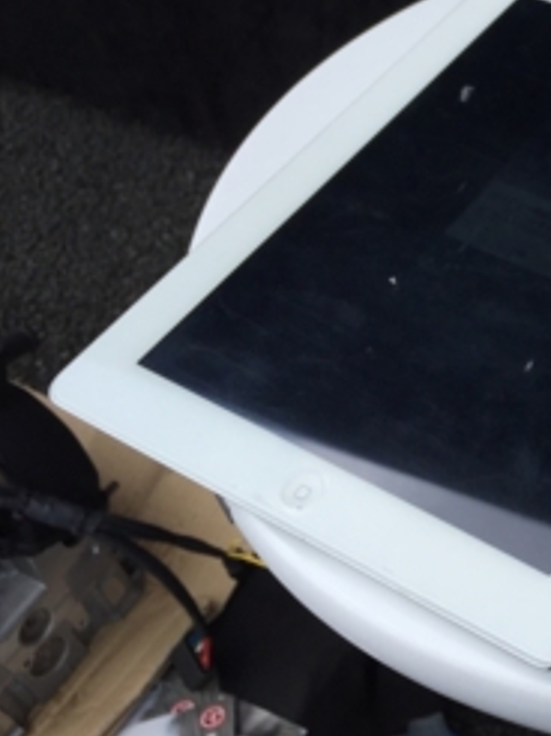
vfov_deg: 32.6
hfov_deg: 22.0
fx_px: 1254
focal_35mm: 59
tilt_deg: -45.8
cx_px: 740
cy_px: 271
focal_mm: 4.15
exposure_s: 1/2198
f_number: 2.2
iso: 32
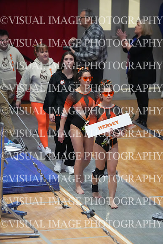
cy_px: 122
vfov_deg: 6.9
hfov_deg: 4.6
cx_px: 82
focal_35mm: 300
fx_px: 2036
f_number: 3.5
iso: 20000
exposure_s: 1/1600
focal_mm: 300
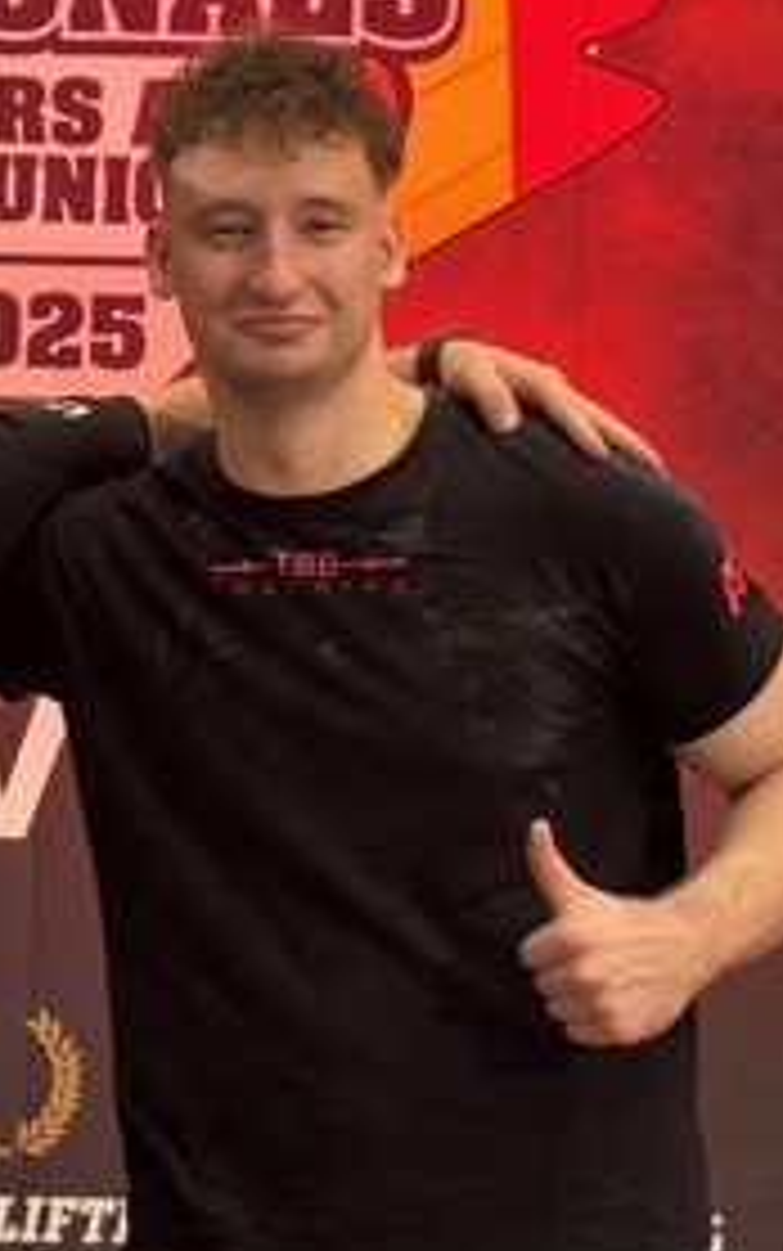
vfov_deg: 17.8
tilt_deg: +2.4
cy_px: 594
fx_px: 3991
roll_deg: -2.8
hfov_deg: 11.1
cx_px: 27
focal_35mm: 117
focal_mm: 6.76
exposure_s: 1/92
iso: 80
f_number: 1.78
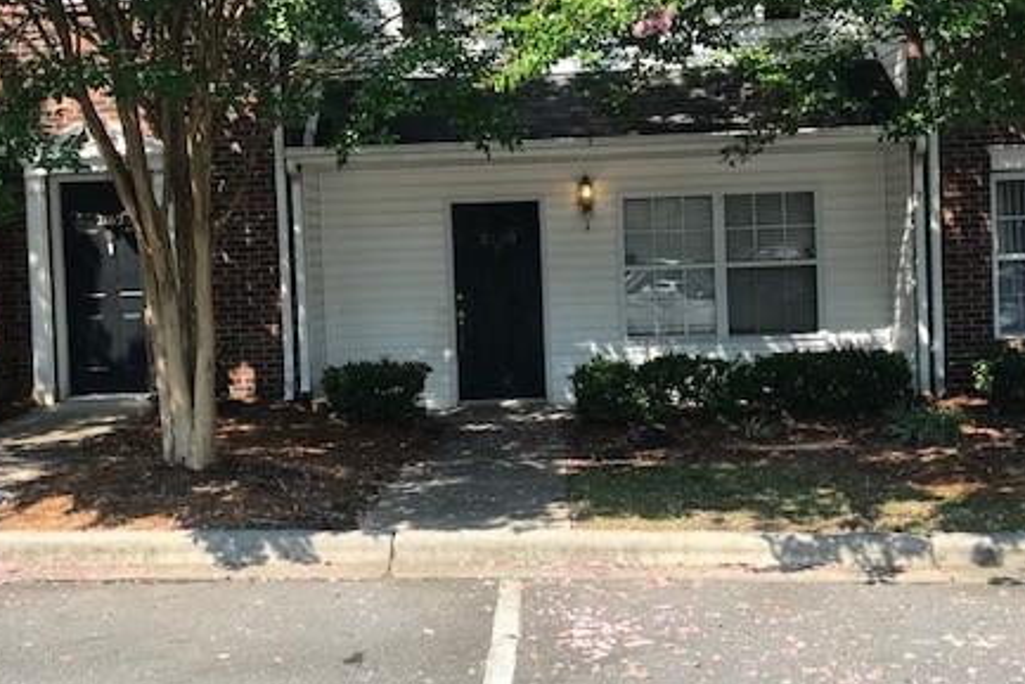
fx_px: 1225
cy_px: 286
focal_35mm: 43
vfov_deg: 31.2
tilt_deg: -1.5
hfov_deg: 45.4
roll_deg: +1.7
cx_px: 533
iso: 20
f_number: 1.8
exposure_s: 1/818
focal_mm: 3.99
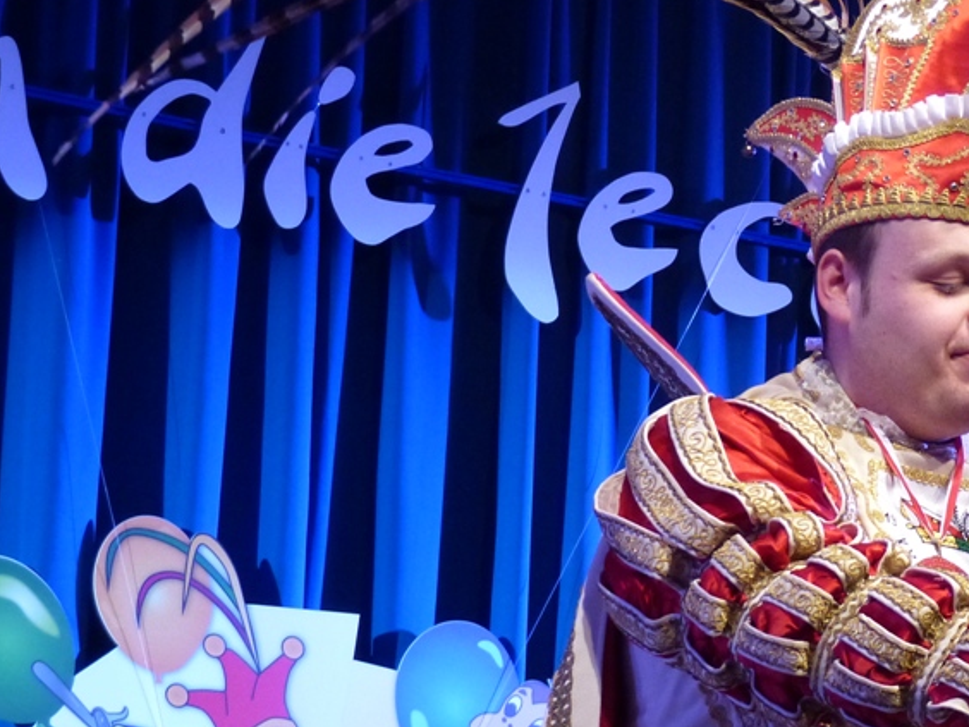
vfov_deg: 6.4
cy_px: 473
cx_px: 914
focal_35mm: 232
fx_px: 6494
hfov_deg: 8.5
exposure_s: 1/60
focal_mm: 19.6
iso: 400
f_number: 2.8
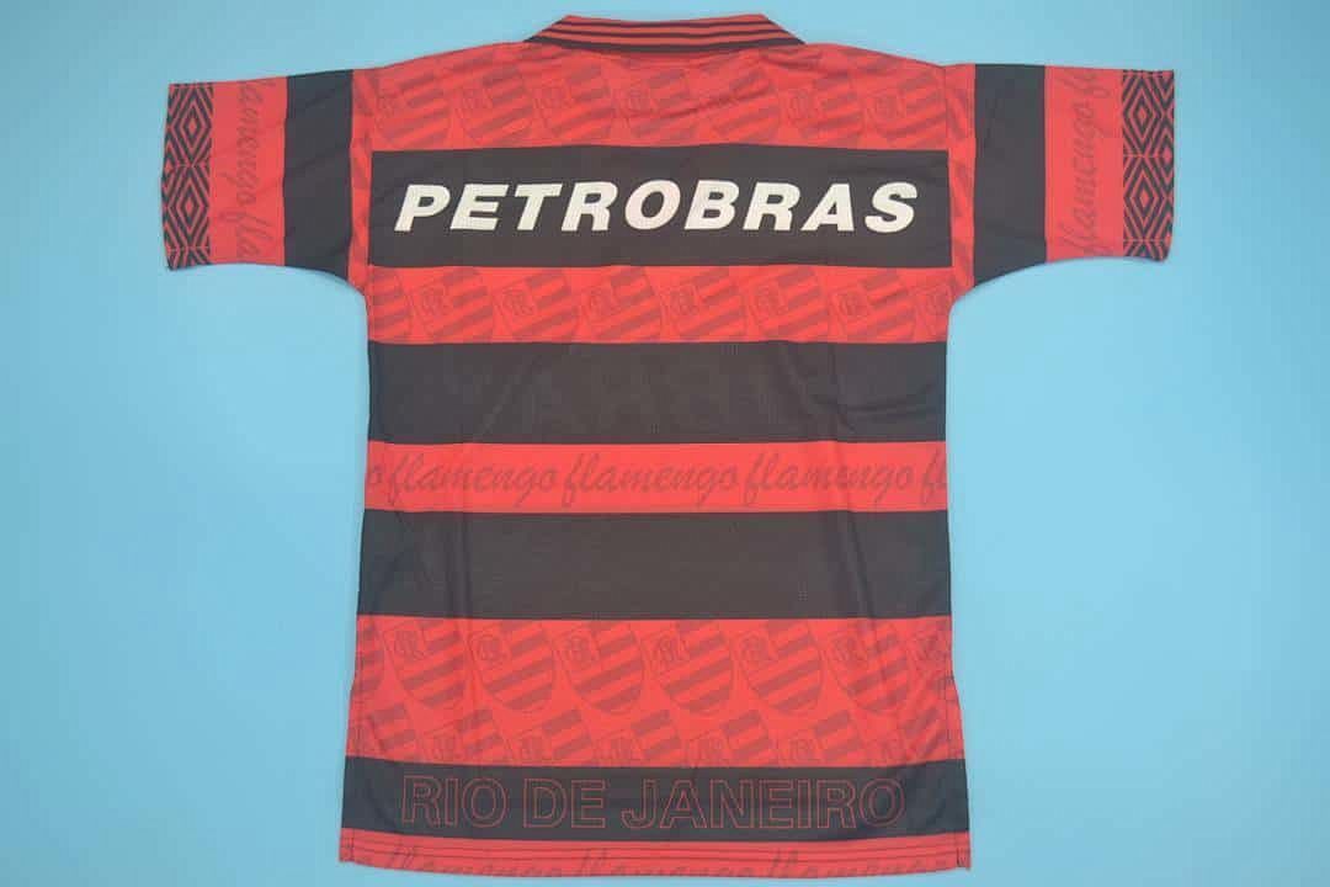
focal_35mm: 36
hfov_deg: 53.1
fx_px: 1330
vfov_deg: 36.9
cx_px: 665
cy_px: 444
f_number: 4
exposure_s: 1/80
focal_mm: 24
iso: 200
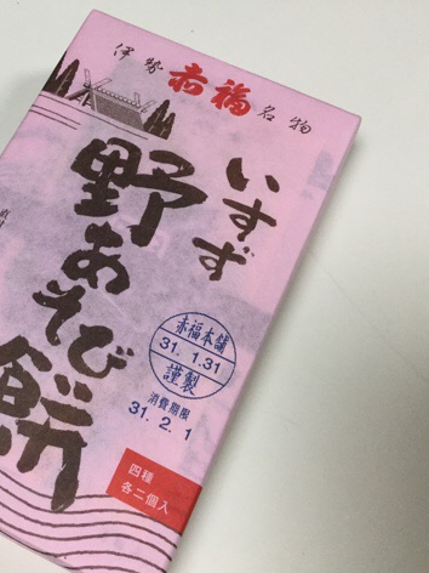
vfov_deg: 44.8
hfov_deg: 33.6
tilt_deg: -70.4
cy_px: 290
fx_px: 694
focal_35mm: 42
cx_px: 105
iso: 40
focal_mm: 3.3
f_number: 2.4
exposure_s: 1/30
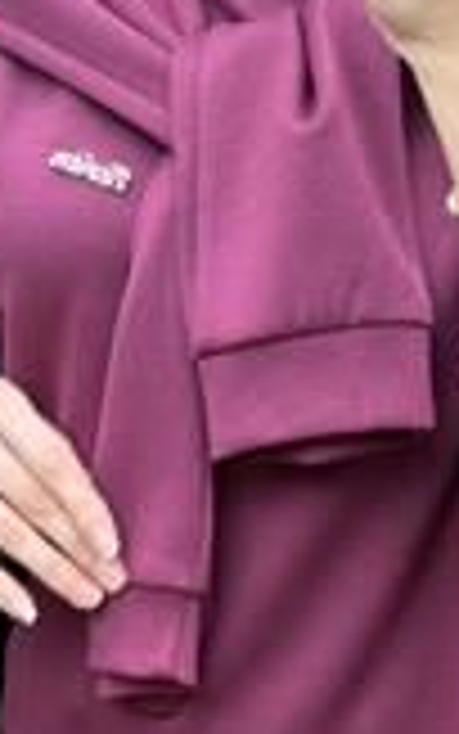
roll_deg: +1.4
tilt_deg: -41.9
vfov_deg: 22.7
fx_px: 1660
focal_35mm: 83
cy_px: 912
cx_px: 328
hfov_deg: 15.7
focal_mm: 6.76
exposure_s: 1/121
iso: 160
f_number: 1.78
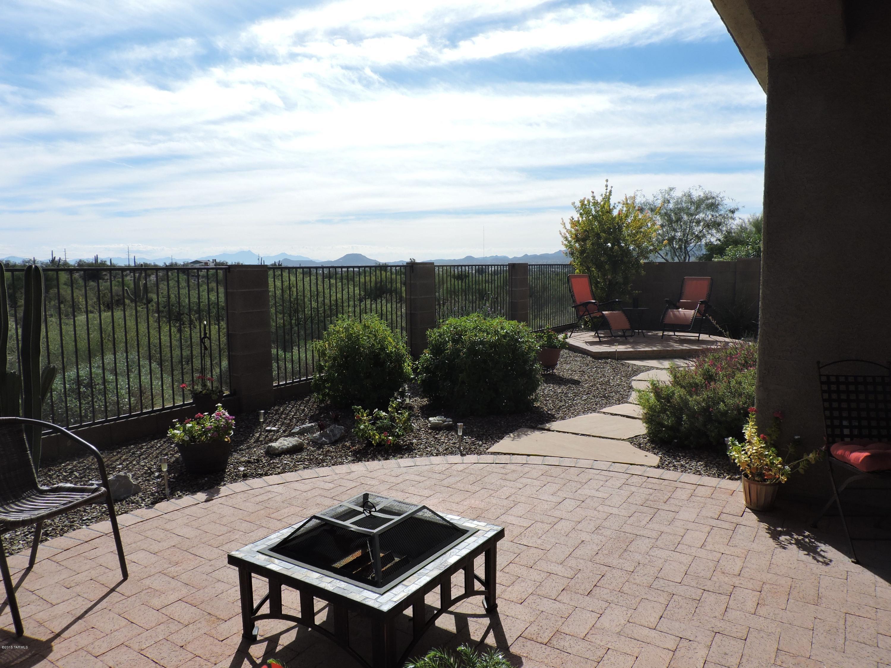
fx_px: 618
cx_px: 446
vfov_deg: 56.8
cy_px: 334
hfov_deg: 71.6
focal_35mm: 24
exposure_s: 1/1250
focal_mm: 4.3
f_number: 3.7
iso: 100
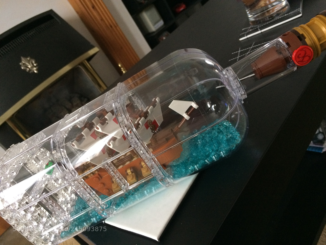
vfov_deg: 48.2
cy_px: 122
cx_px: 163
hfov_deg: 61.7
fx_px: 273
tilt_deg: -24.3
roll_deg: +34.0
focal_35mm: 29
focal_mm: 4.15
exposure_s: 1/33
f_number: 2.2
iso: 320
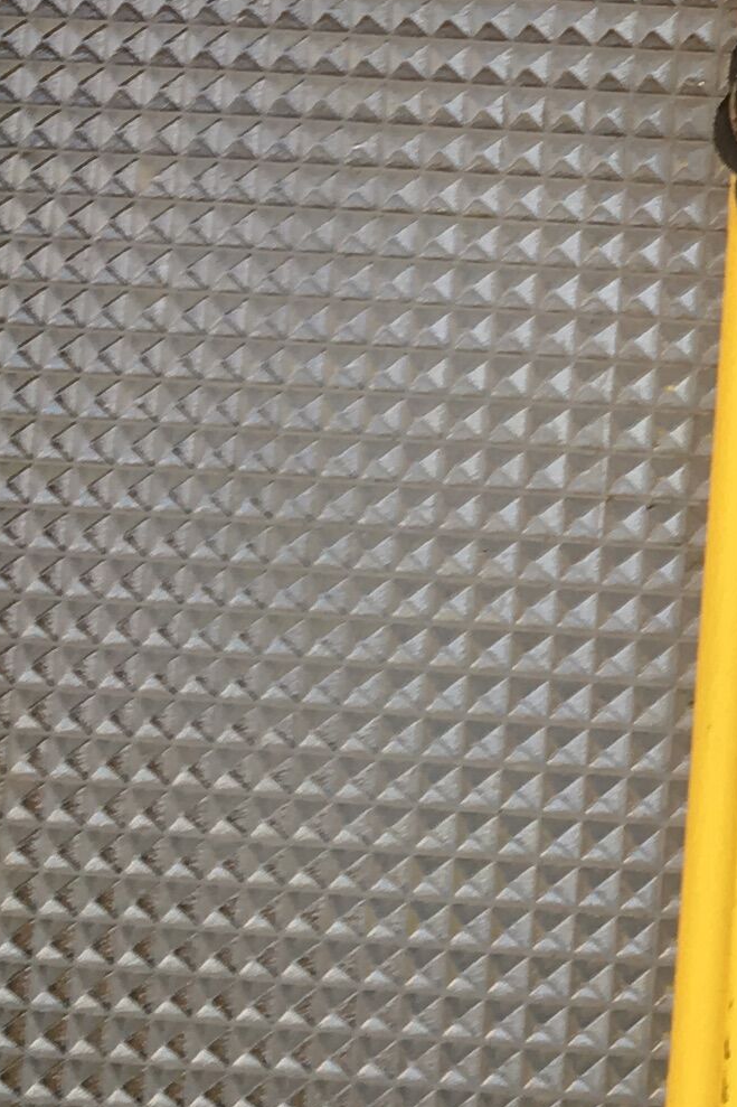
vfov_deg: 16.4
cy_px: 64
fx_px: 3778
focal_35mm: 123
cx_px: 1681
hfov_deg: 10.0
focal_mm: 4.15
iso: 25
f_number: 2.2
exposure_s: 1/50
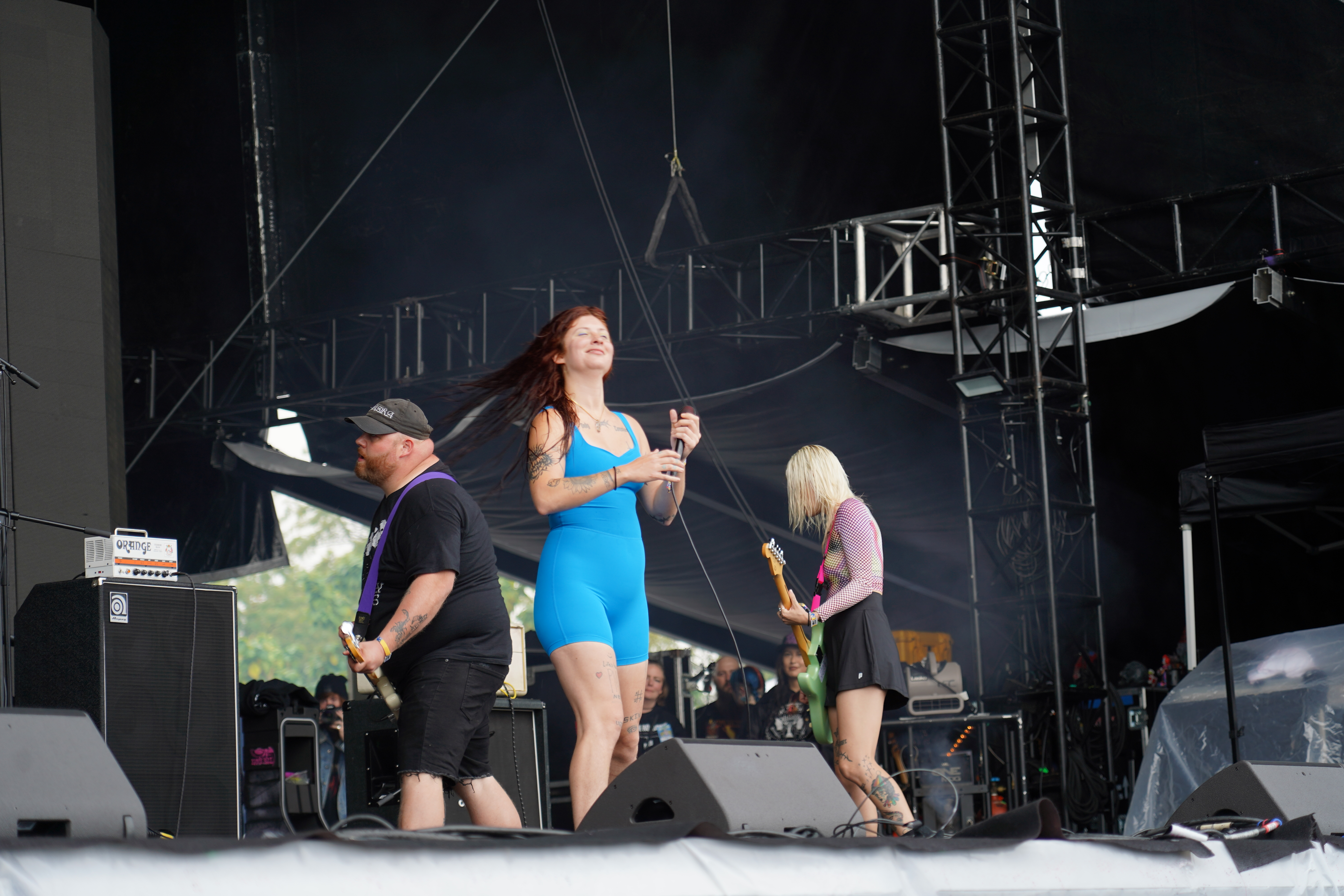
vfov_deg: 13.0
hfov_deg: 19.5
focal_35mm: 105
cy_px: 448
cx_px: 672
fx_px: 3920
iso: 125
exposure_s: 1/125
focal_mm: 105
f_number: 4
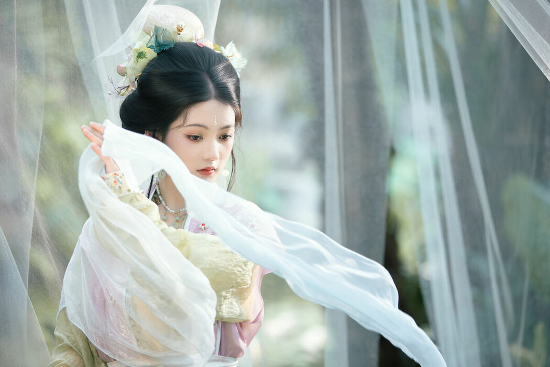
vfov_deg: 11.0
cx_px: 275
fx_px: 1910
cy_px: 184
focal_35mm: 125
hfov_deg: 16.4
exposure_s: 1/320
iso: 200
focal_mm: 125
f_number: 2.8
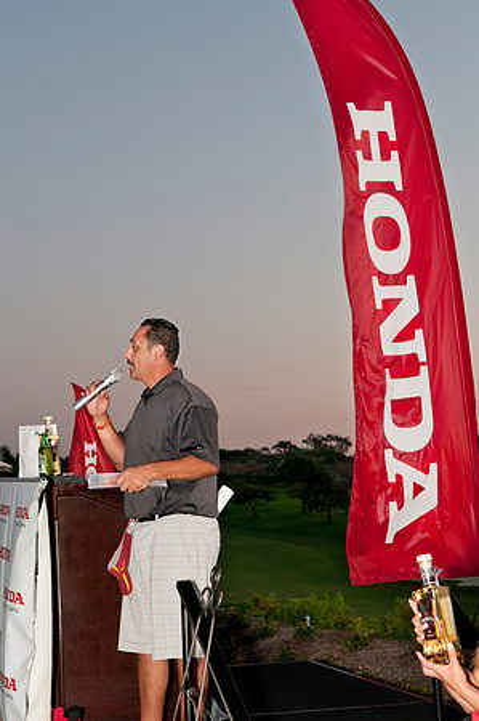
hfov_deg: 22.6
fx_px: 1200
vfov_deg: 33.4
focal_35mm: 60
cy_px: 360
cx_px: 240
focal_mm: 40
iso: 640
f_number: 5
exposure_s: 1/60
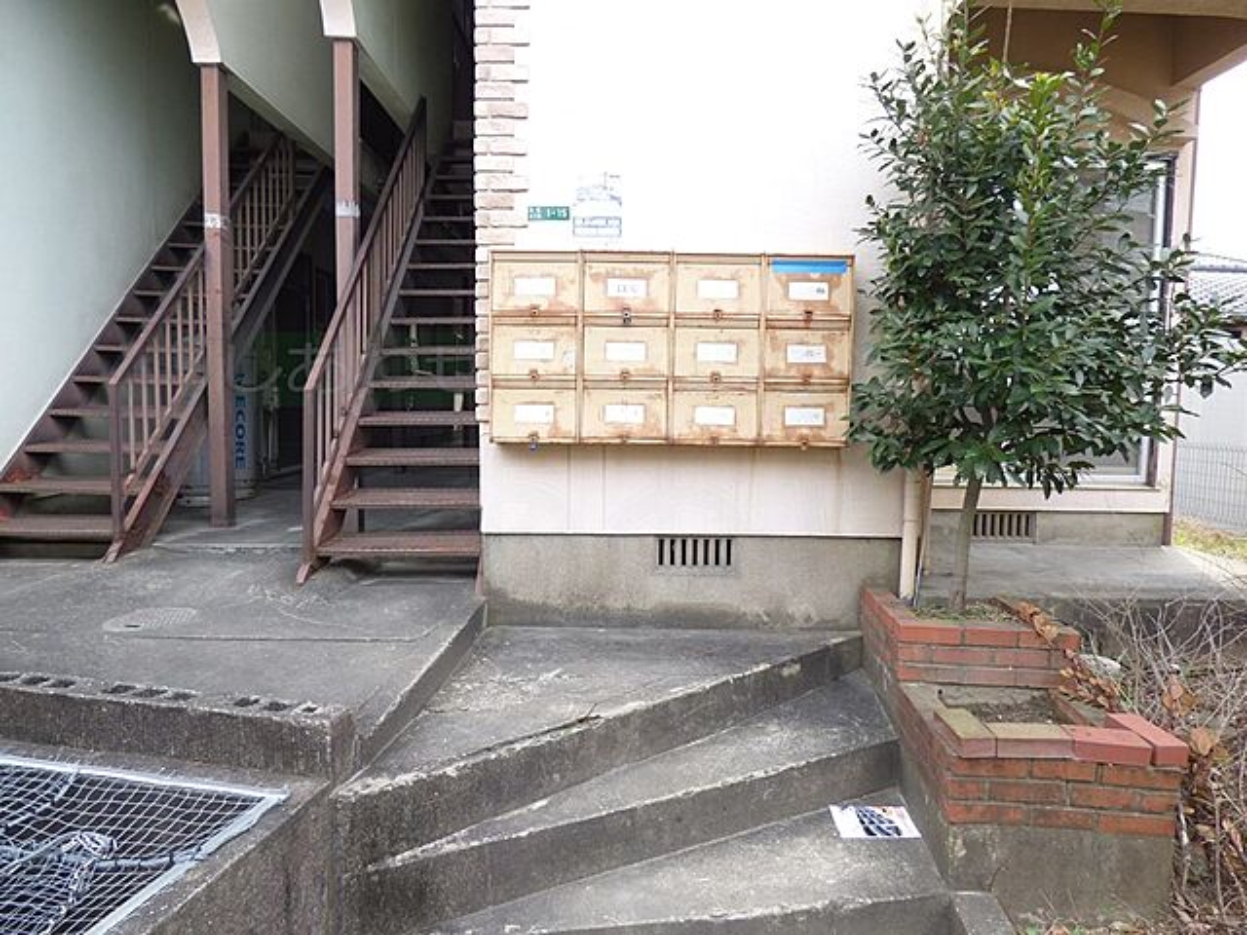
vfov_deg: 66.0
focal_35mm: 20
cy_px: 468
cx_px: 624
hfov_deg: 81.7
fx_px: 720
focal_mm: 3.58
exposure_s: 1/200
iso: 100
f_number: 2.8
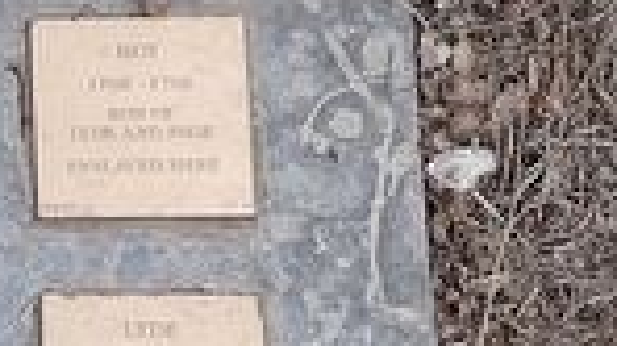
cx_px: -179
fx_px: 2403
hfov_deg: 14.1
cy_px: 496
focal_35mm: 147
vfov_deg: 8.1
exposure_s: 1/500
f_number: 2.8
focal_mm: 4.5
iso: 100
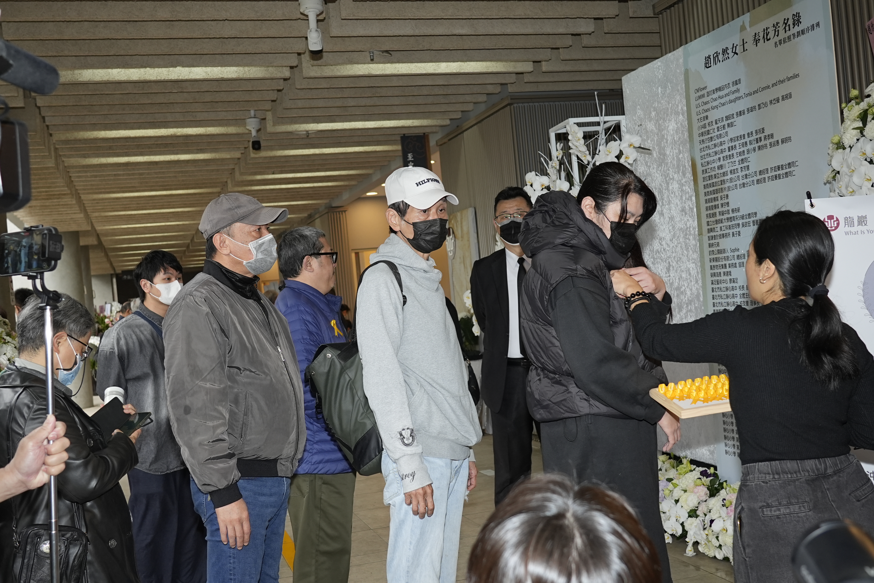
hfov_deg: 49.6
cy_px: 292
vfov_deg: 34.2
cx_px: 437
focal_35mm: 39
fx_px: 947
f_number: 4.5
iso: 500
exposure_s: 1/250
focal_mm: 26
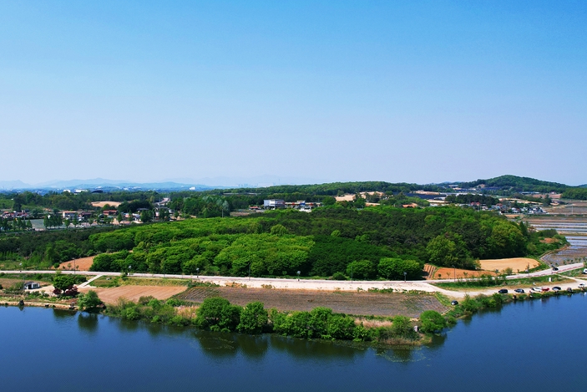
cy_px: 191
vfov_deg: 36.9
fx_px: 587
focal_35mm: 36
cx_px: 206
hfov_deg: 52.3
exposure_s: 1/2000
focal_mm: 8.38
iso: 100
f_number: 2.8
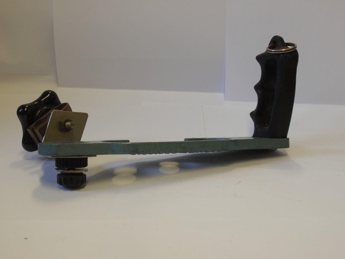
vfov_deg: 24.4
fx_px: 598
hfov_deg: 32.2
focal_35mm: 60
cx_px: 172
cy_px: 130
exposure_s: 1/50
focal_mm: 30
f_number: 8
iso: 400
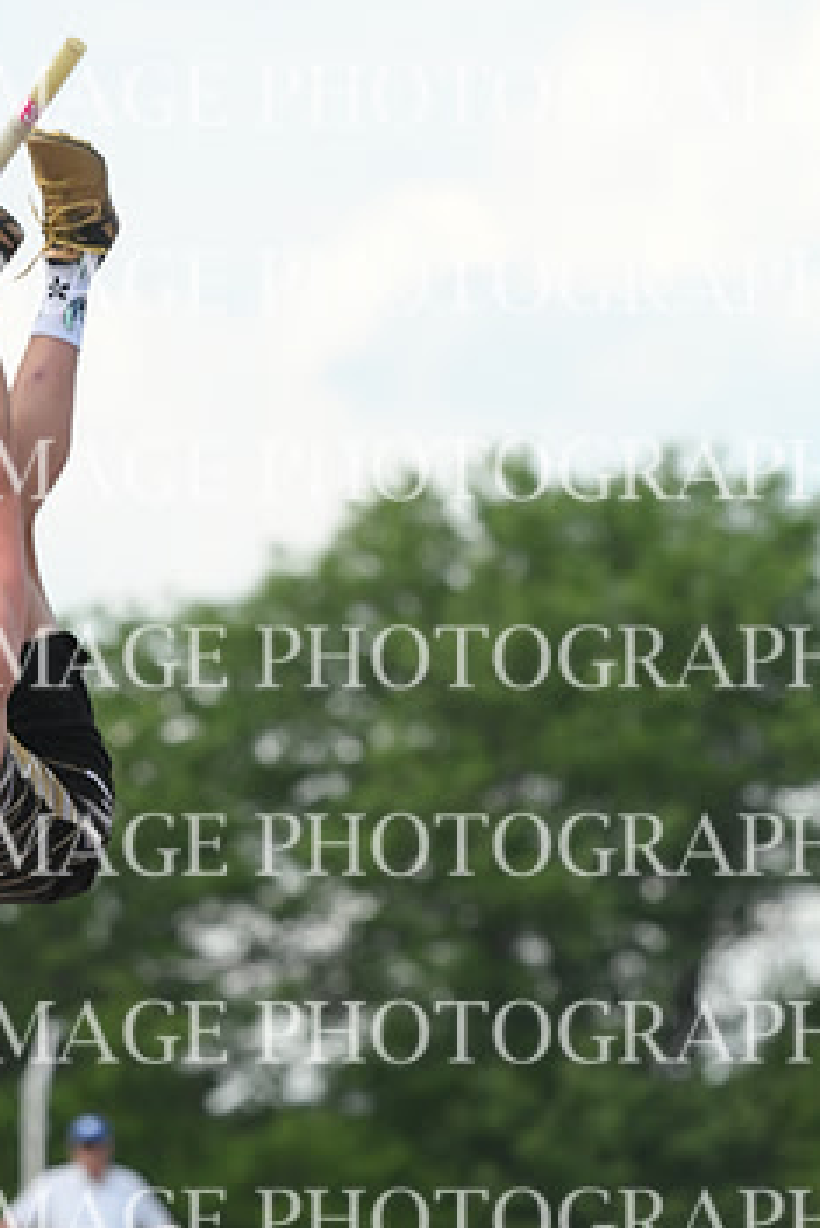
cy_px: 938
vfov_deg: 3.9
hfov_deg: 2.6
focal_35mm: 527
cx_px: 232
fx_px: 17987
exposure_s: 1/4000
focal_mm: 320
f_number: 8
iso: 2500
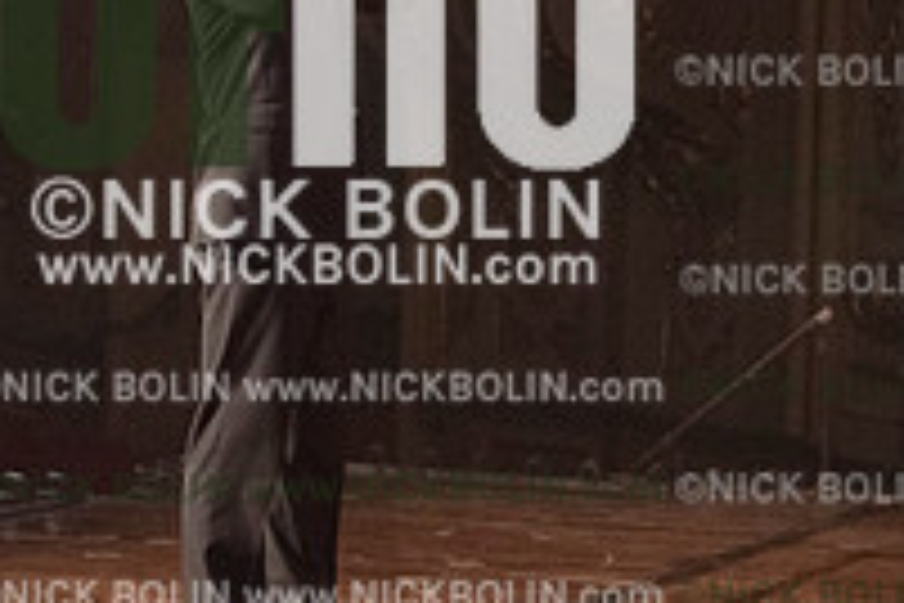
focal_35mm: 202
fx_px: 5072
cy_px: 74
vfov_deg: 6.8
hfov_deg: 10.2
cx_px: 315
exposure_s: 1/200
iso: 2000
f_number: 2.8
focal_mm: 70
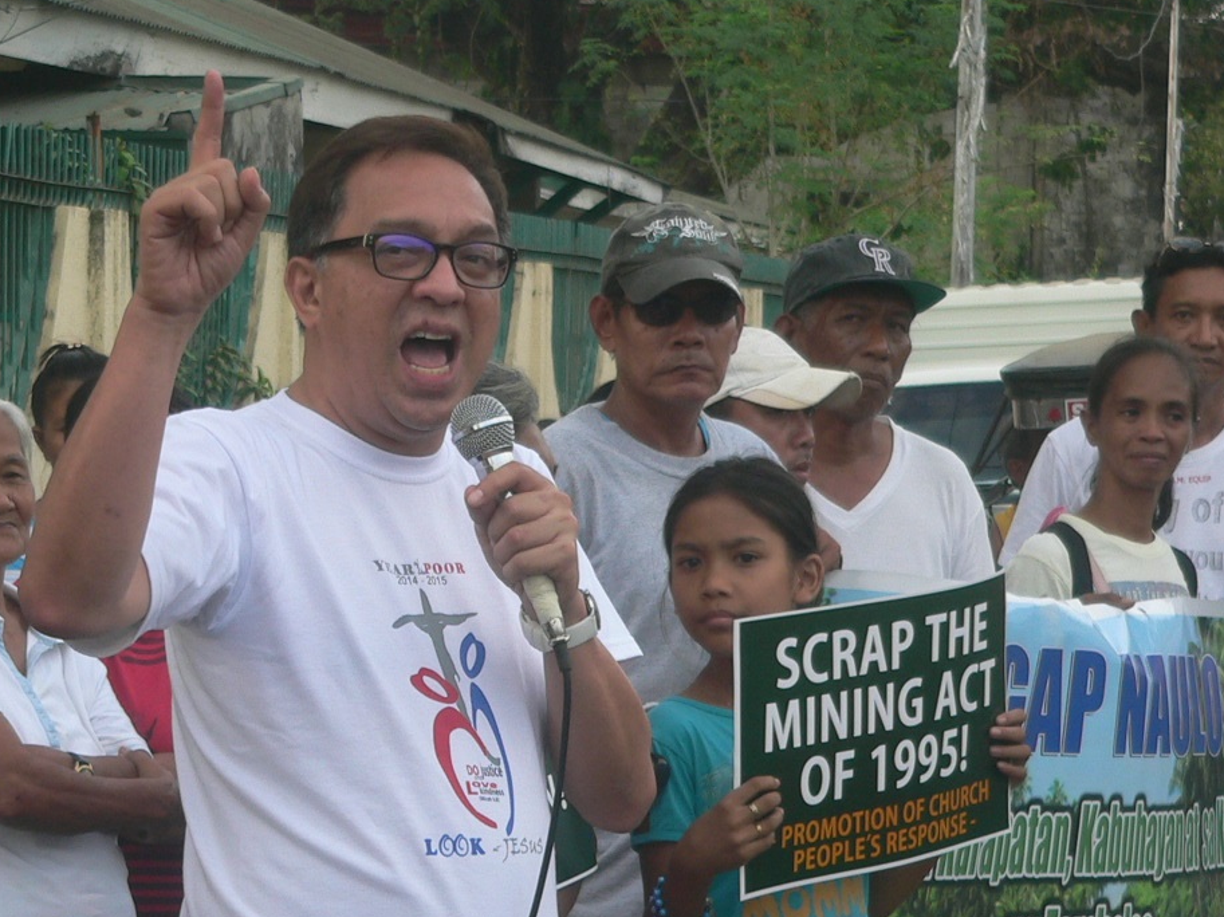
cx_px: 417
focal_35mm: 128
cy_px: 613
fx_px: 4524
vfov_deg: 11.6
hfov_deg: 15.4
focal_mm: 12.1
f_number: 2.8
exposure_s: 1/100
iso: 80
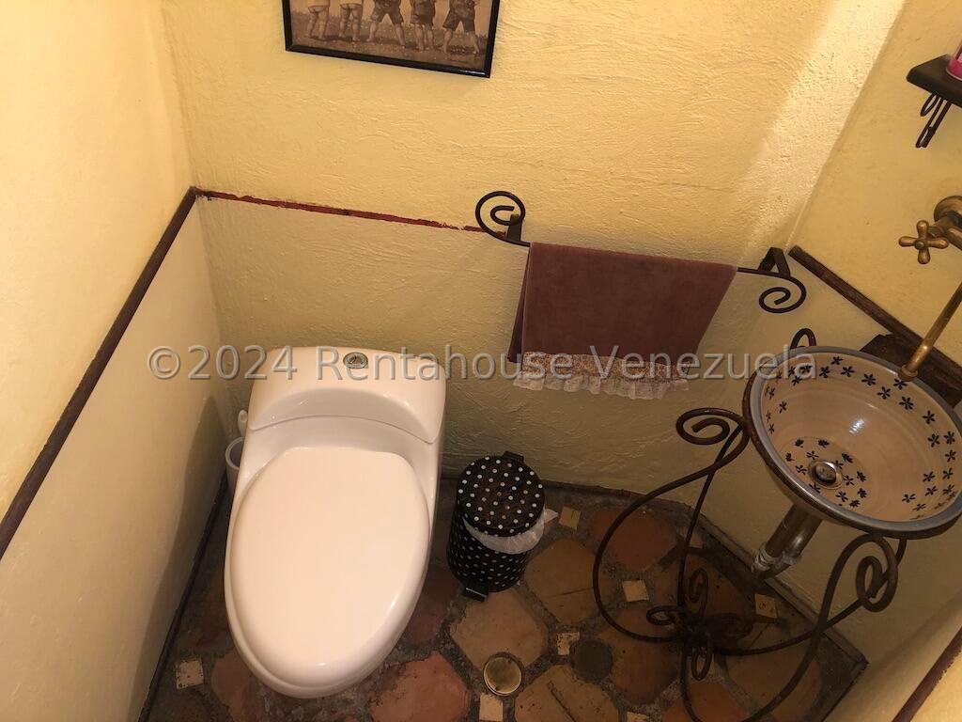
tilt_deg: -44.0
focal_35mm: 28
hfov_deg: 63.4
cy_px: 361
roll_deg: -9.3
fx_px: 778
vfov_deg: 49.7
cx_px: 481
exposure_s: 1/17
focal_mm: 4
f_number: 1.8
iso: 40
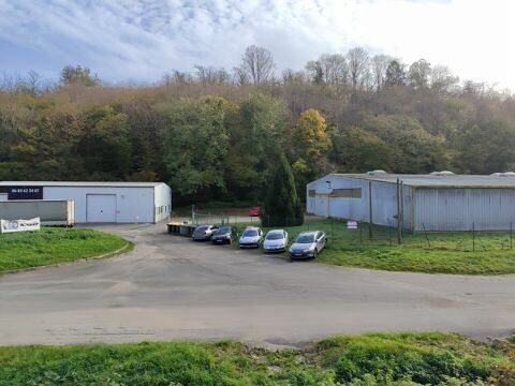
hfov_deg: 69.4
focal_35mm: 25
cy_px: 193
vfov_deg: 54.9
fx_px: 372
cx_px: 258
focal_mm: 5.95
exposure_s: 1/714
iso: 50
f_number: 1.89
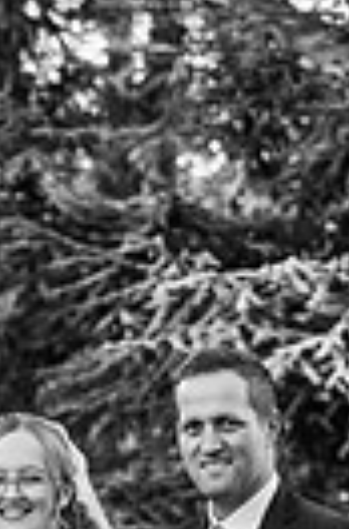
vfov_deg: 10.4
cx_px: -158
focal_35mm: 195
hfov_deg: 6.9
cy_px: 637
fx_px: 2858
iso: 100
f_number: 2.8
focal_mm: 57
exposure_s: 1/500
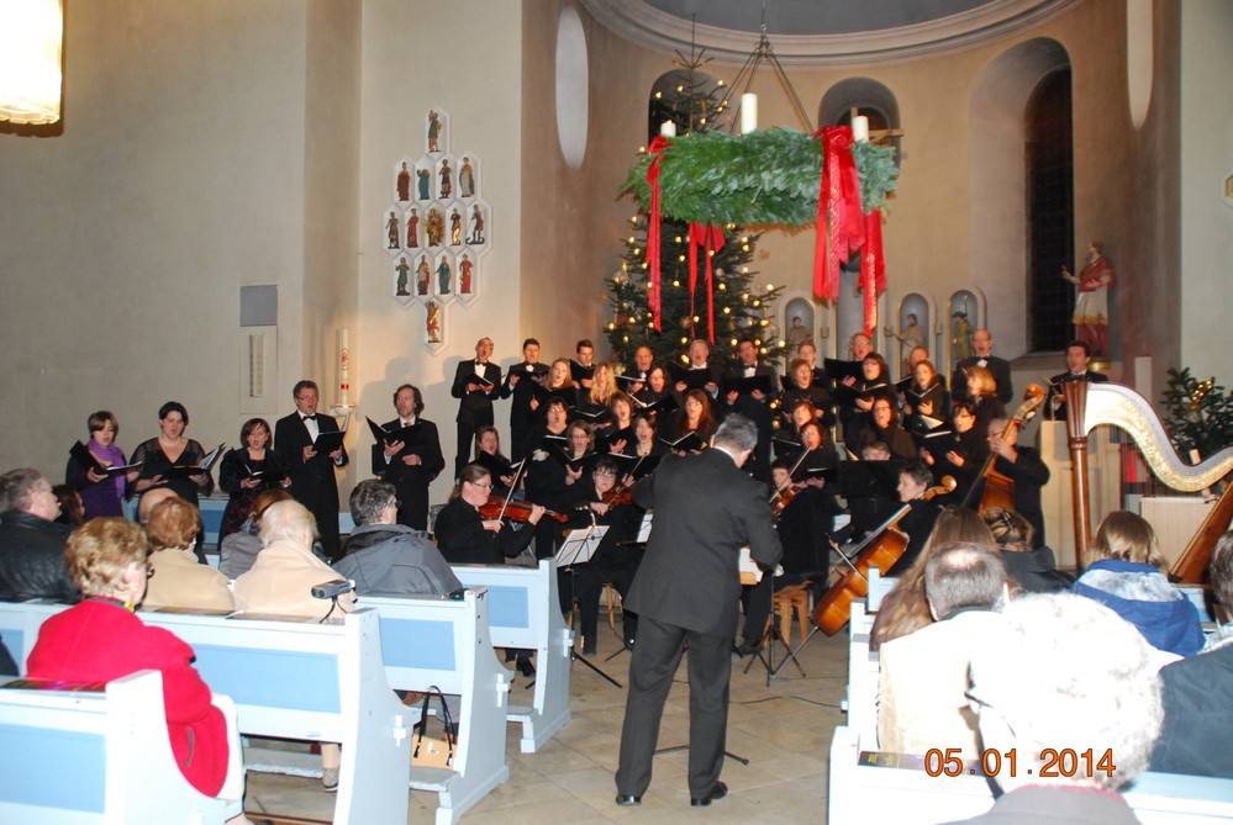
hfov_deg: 57.2
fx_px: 1132
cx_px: 616
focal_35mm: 33
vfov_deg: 40.1
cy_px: 412
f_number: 3.5
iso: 1000
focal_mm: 22
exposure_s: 1/60
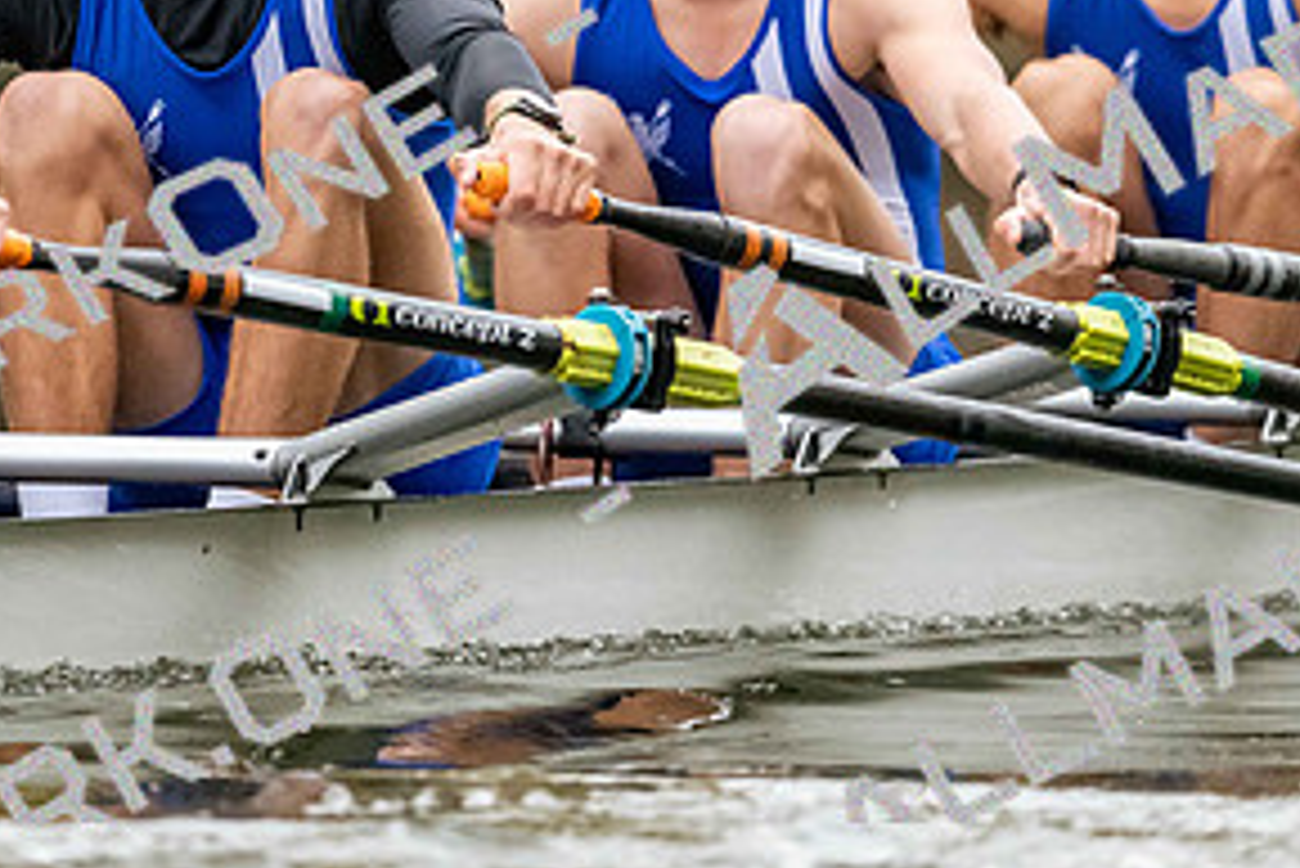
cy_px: 52
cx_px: 342
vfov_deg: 1.7
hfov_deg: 2.6
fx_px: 29010
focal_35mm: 803
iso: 7200
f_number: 4.5
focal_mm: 400
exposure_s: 1/2500
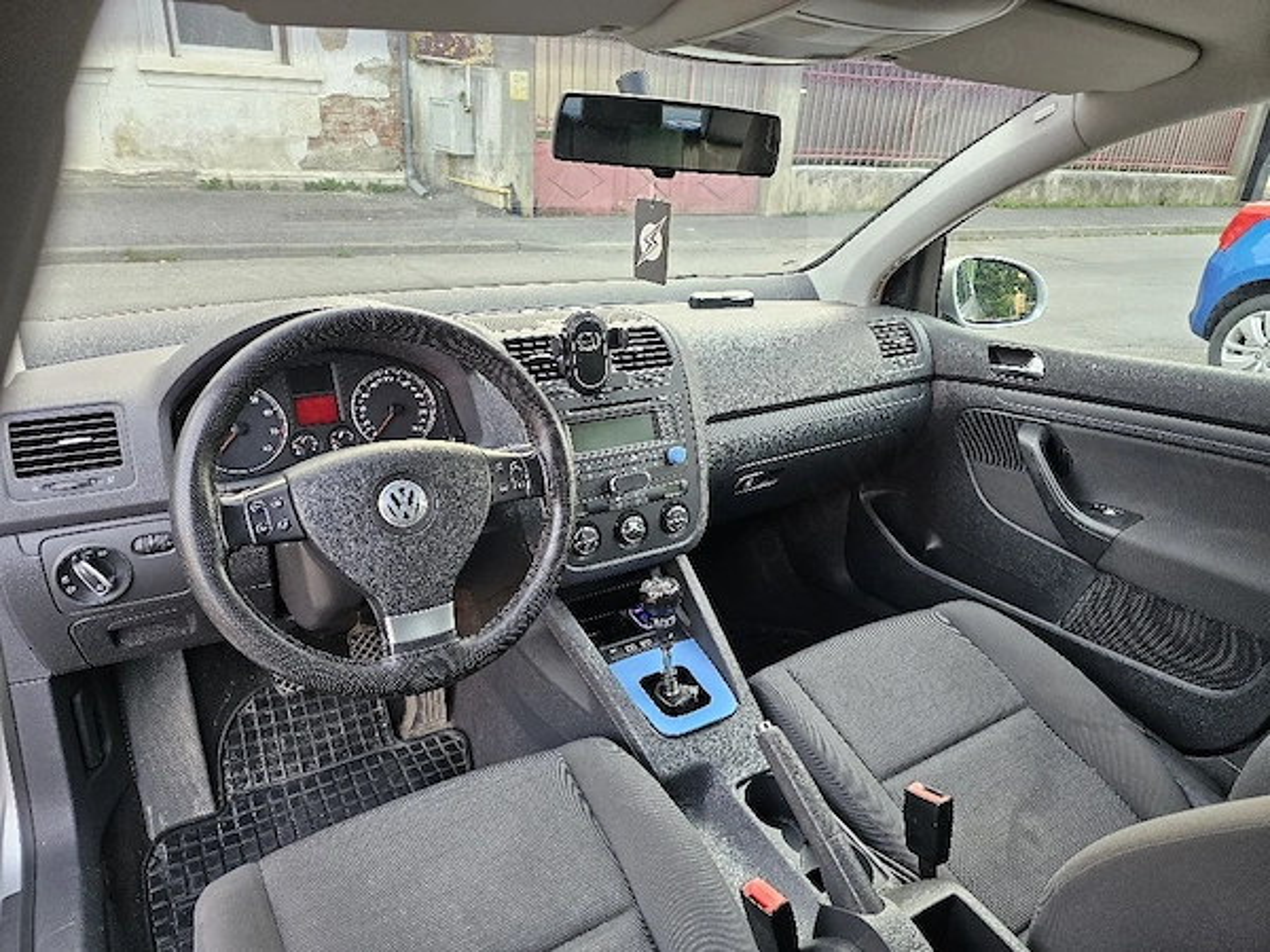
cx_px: 635
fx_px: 844
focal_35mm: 23
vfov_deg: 58.9
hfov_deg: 73.9
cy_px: 476
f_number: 1.7
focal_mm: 6.3
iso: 200
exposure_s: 1/182
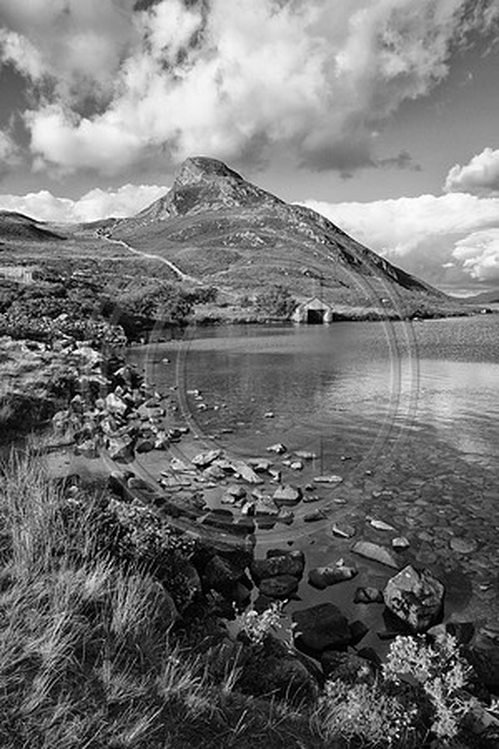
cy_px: 374
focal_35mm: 27
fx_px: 561
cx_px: 250
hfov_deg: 47.9
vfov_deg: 67.4
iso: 200
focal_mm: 18
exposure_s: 1/20
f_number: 22
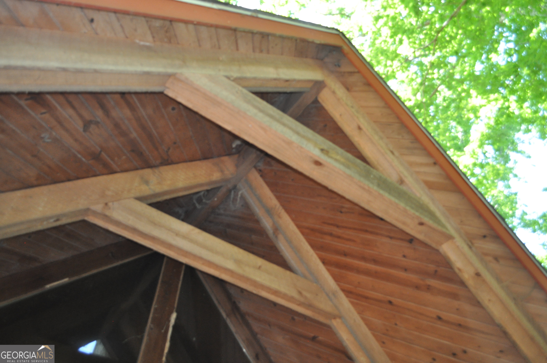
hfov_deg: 62.0
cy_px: 182
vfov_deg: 43.5
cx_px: 274
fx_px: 455
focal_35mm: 30
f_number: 3.8
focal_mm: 20
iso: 800
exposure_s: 1/125
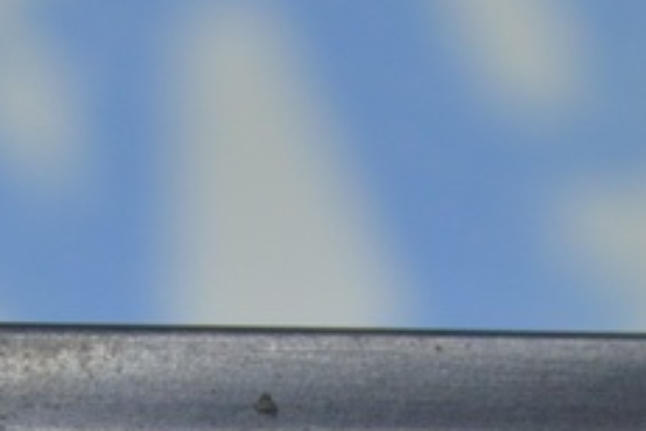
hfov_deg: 5.6
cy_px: 721
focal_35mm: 365
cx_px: -53
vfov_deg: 3.7
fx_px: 6553
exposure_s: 1/60
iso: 400
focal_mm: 55
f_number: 5.6
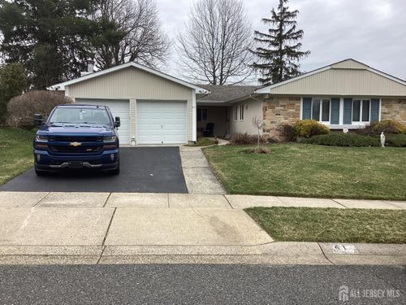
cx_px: 203
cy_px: 152
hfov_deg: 58.4
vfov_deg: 45.4
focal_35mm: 31
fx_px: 364
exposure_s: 1/708
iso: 25
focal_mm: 3.3
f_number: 2.4
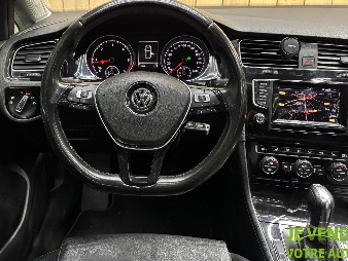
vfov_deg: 44.0
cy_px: 106
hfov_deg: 56.6
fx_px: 322
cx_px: 151
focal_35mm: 32
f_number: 1.6
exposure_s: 1/33
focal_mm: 5.96
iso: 500
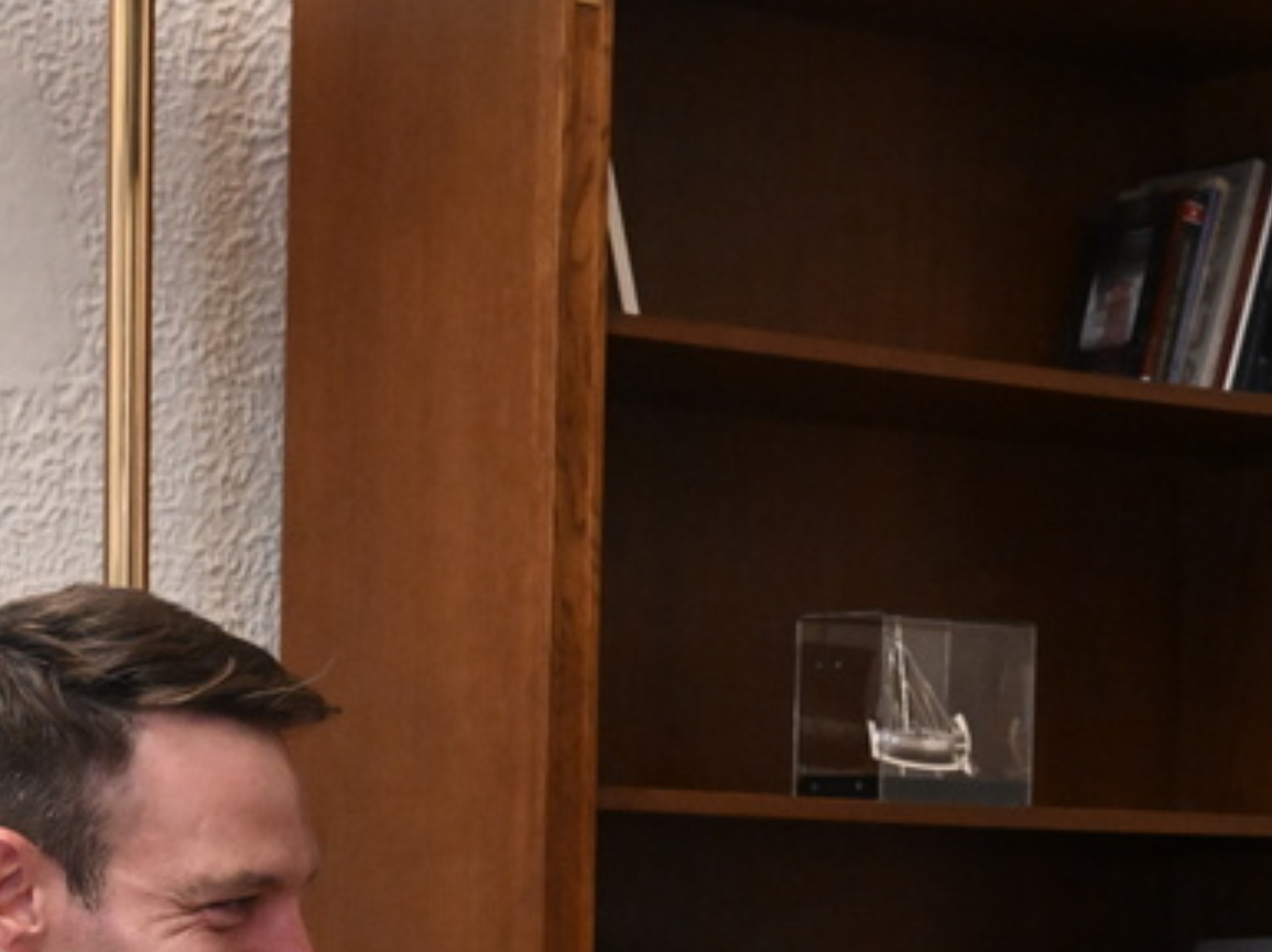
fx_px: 4405
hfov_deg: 16.2
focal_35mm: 120
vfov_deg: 12.2
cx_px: 1113
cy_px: 922
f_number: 5
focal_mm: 40
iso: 6400
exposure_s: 1/320
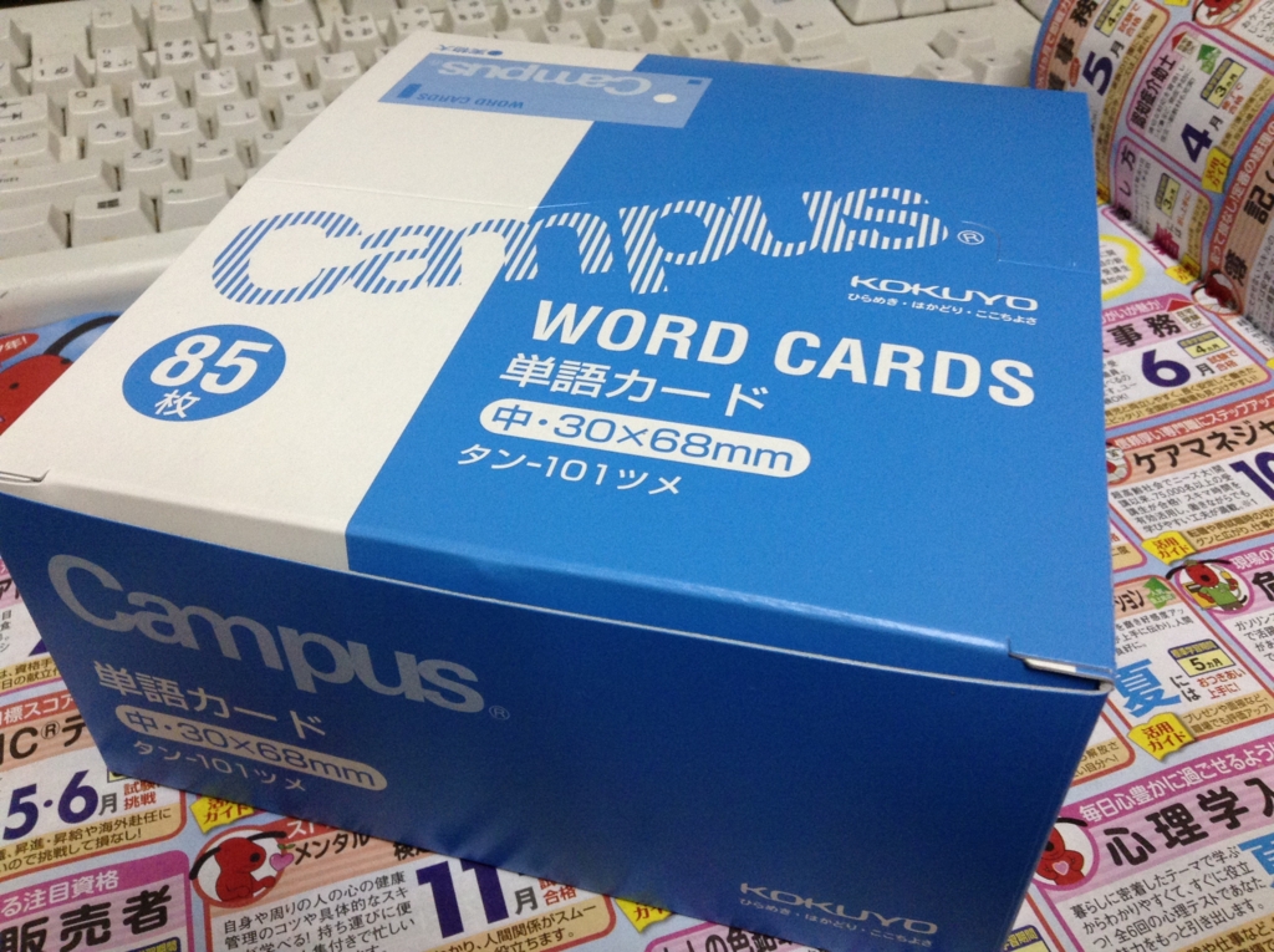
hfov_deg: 55.4
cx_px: 637
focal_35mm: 33
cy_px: 476
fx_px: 1213
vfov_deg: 42.8
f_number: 2.4
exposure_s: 1/24
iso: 100
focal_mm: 3.3
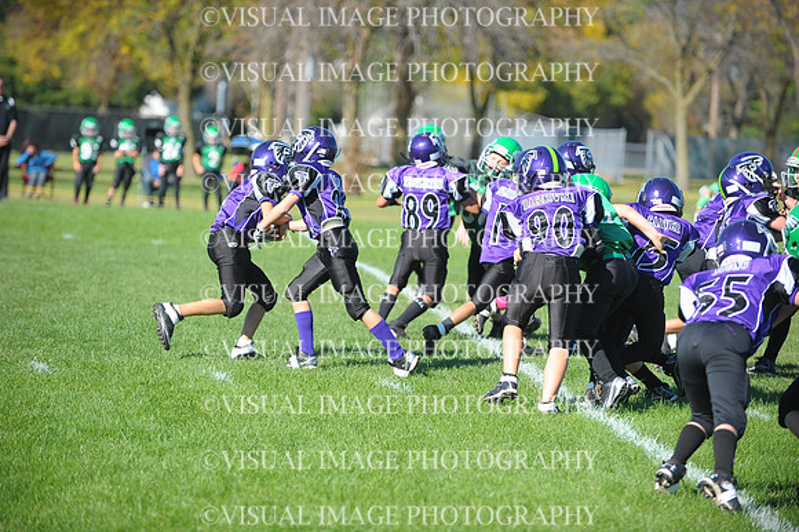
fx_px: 3327
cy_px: 266
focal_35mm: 150
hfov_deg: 13.7
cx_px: 400
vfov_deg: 9.1
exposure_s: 1/2000
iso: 320
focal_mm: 150
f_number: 3.2
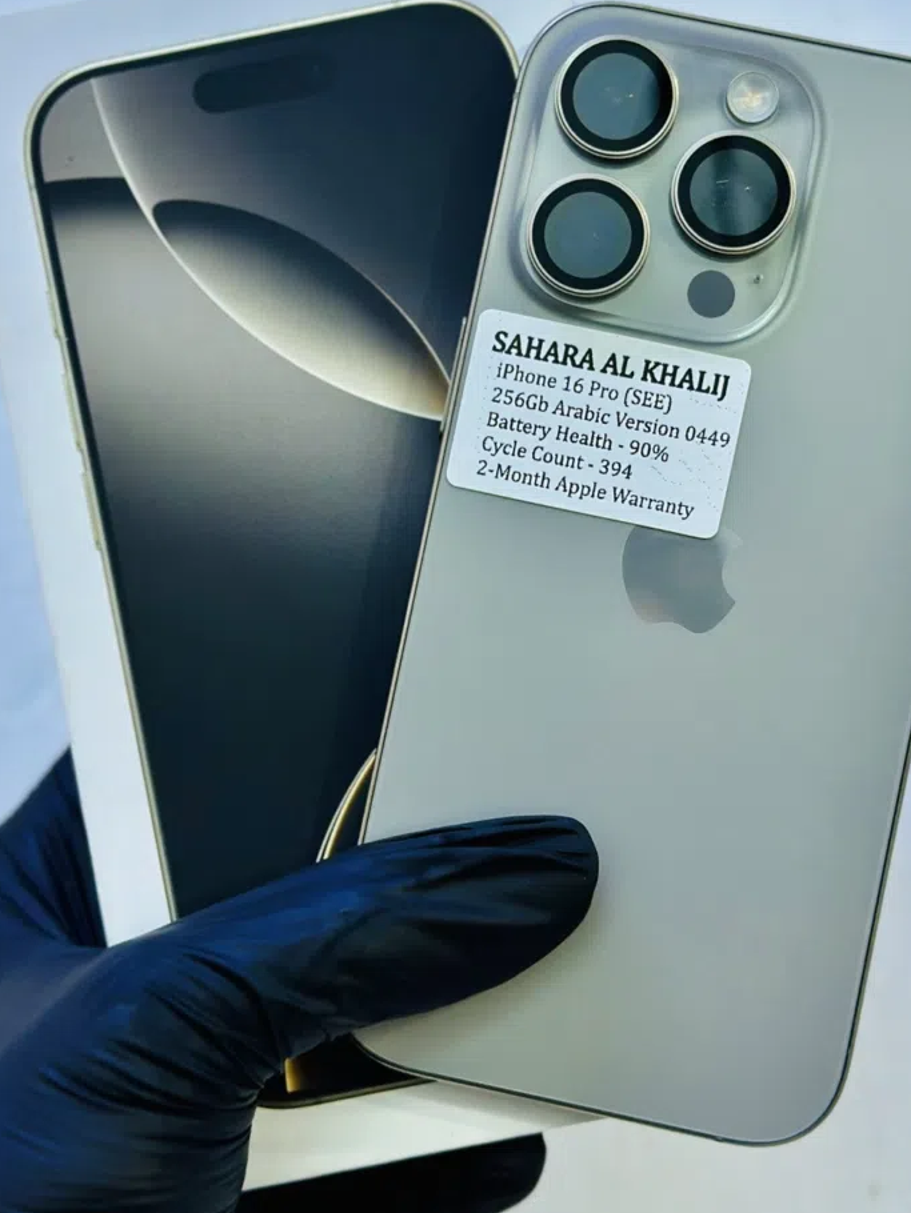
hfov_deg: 20.4
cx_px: 460
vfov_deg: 27.0
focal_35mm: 72
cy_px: 501
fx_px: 2525
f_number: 1.78
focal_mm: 6.86
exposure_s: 1/100
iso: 160
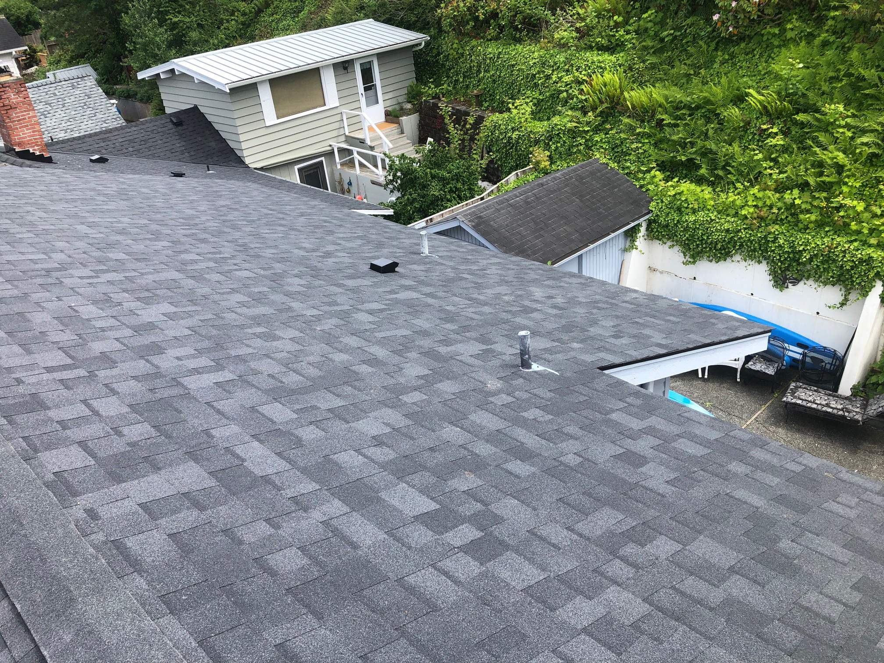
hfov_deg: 63.4
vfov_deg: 49.7
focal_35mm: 28
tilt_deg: -29.5
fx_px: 715
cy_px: 332
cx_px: 442
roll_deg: +6.1
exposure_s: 1/827
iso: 20
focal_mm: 3.99
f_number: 1.8
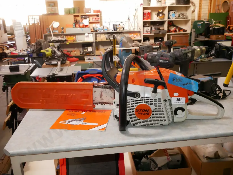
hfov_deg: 53.9
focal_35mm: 34
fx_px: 229
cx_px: 116
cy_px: 88
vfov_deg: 41.8
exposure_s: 1/160
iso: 3200
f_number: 5.6
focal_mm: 17
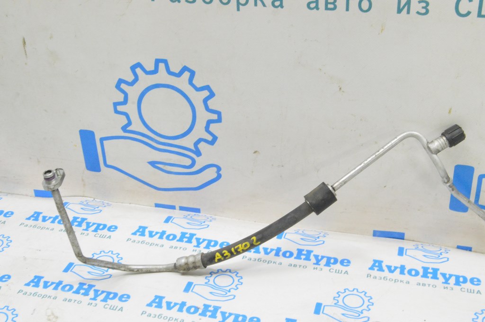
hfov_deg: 37.9
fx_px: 707
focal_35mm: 52
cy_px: 161
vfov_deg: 25.7
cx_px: 242
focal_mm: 35
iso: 6400
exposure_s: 1/15
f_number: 20
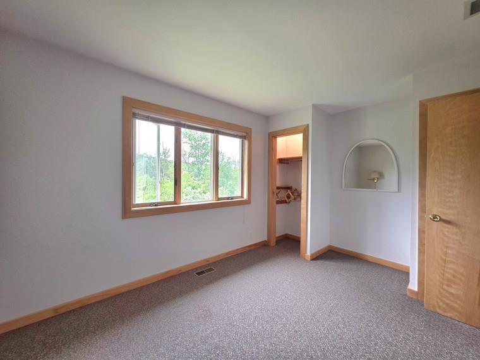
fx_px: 180
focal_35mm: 13
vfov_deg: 89.9
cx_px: 240
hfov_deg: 106.2
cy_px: 180
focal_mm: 2.2
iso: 80
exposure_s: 1/120
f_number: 1.9
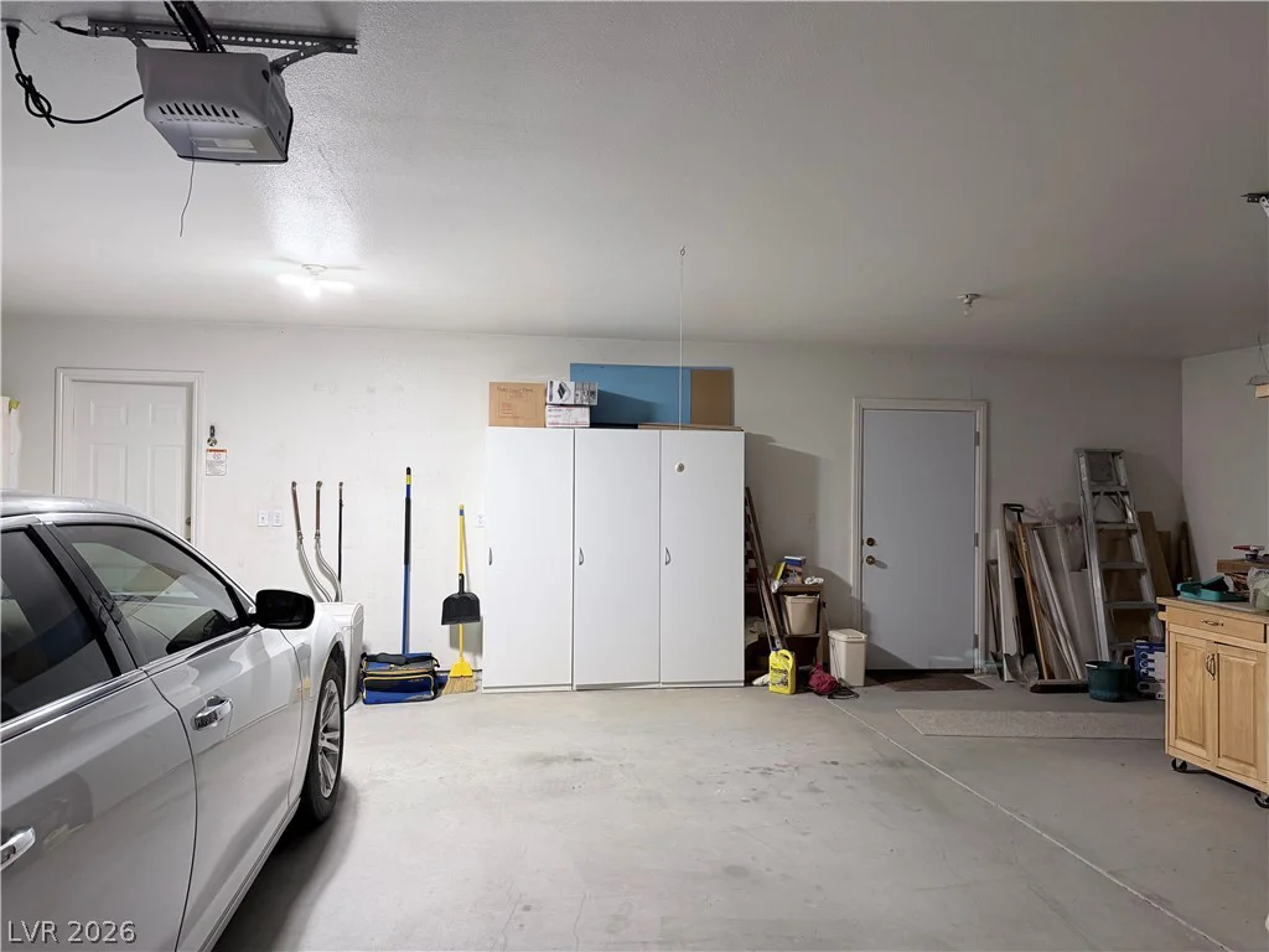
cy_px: 476
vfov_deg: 56.8
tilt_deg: +0.8
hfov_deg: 71.6
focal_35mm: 24
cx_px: 634
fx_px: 880
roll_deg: -0.7
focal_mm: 6.76
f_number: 1.78
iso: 200
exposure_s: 1/60
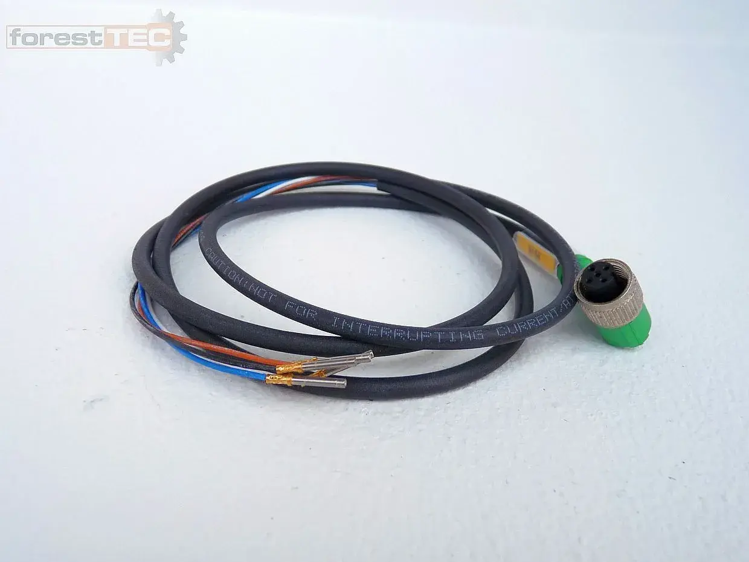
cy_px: 281
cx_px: 374
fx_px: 692
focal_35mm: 32
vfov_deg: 44.2
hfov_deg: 56.8
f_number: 2.8
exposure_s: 1/100
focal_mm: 4.8
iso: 100
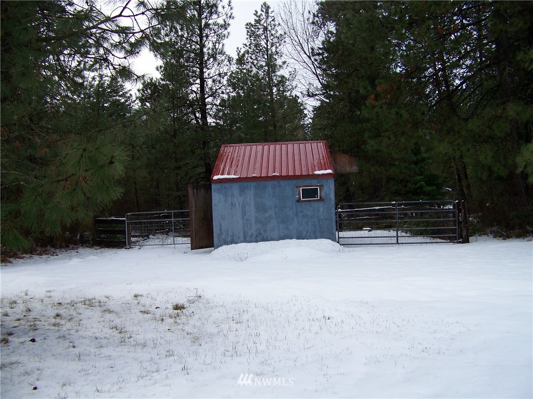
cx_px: 266
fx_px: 554
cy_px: 200
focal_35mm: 36
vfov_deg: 39.7
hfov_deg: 51.4
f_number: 2.8
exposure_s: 1/320
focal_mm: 5.85
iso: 64
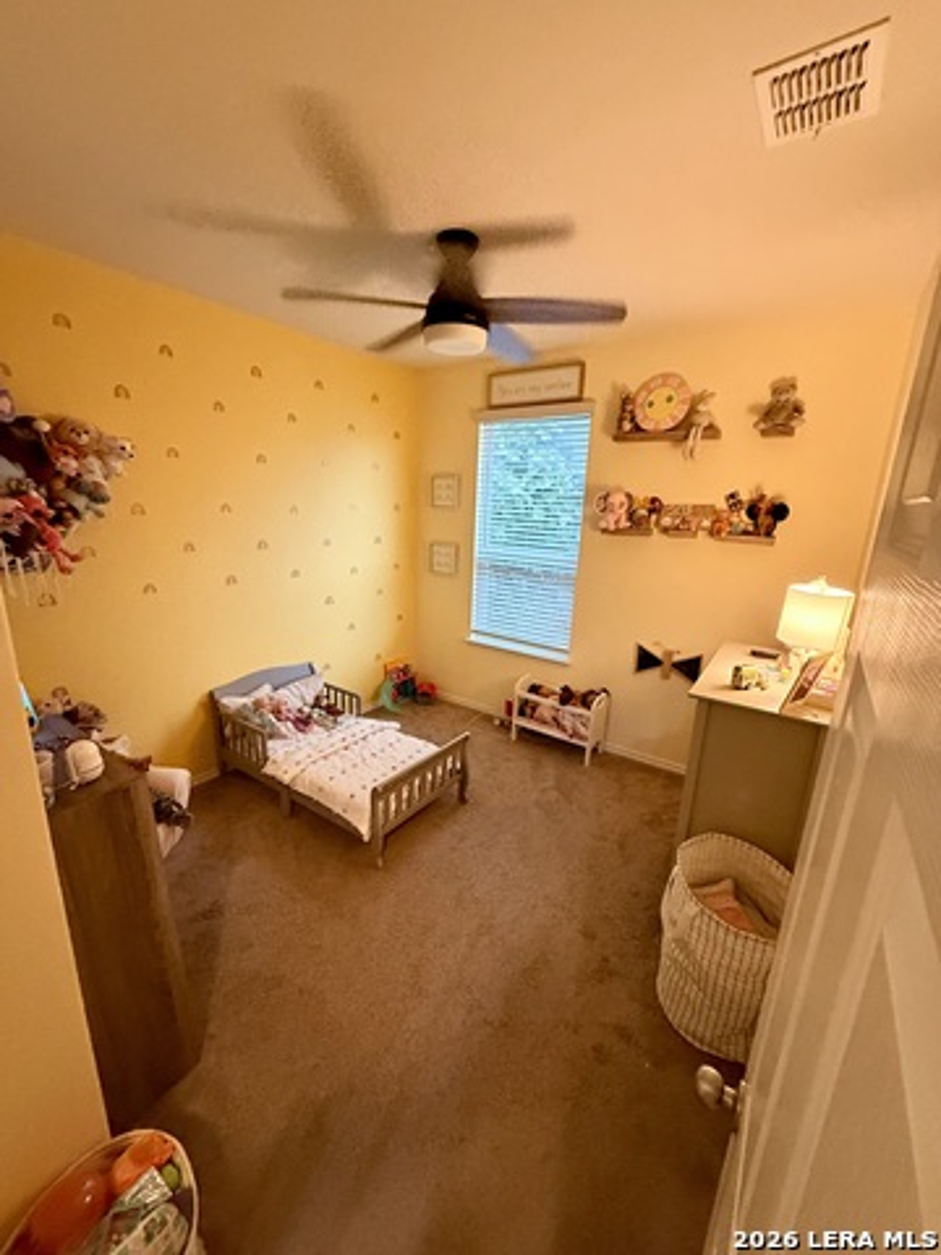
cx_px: 470
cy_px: 628
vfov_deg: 102.1
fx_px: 507
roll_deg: -3.9
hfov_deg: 85.7
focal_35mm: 14
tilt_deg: -11.3
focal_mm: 2.22
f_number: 2.2
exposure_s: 1/60
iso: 800
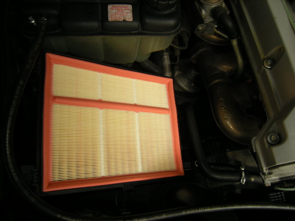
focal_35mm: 28
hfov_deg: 63.4
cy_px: 110
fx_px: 239
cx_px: 148
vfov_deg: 49.7
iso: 64
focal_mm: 4.7
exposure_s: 1/67.5
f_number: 2.8
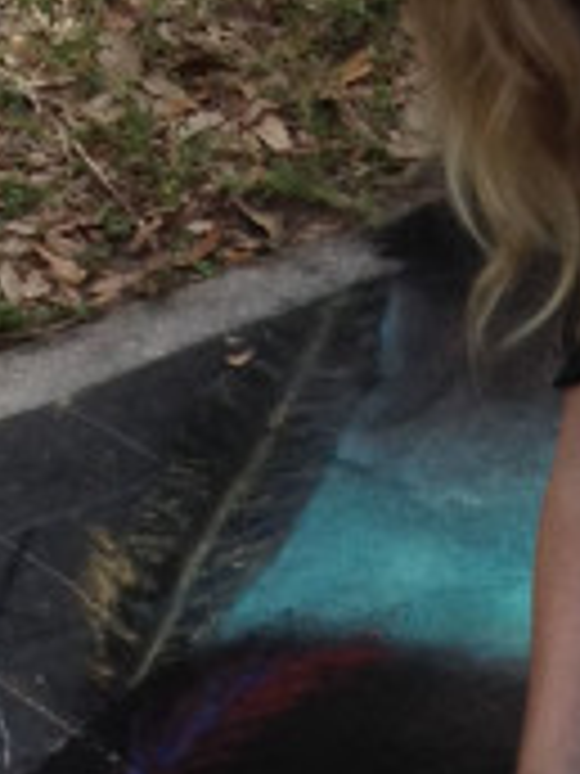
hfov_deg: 7.1
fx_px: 4647
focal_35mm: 208
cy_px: 1647
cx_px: 769
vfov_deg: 8.9
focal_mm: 4.28
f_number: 2.4
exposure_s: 1/1104
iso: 50
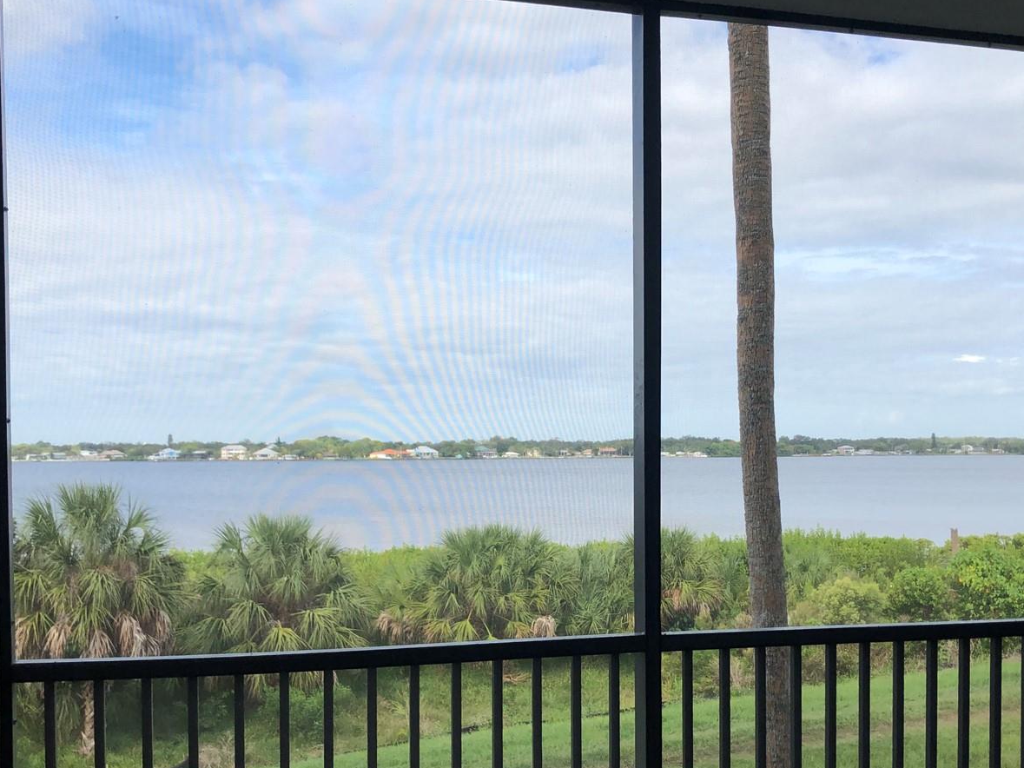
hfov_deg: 48.9
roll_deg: -0.3
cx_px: 558
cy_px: 489
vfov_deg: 37.4
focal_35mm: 38
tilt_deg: -0.7
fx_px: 1124
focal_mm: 3.99
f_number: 1.8
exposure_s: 1/1130
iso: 20
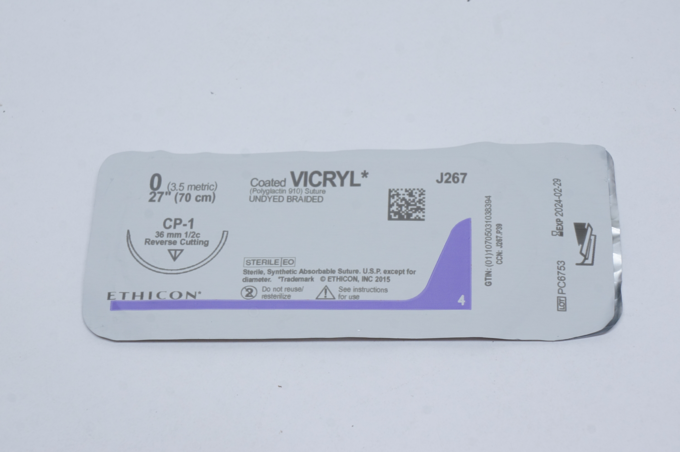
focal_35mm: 82
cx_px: 340
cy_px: 226
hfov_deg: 24.6
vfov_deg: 16.5
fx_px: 1557
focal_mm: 55
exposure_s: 1/15
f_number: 11
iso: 400
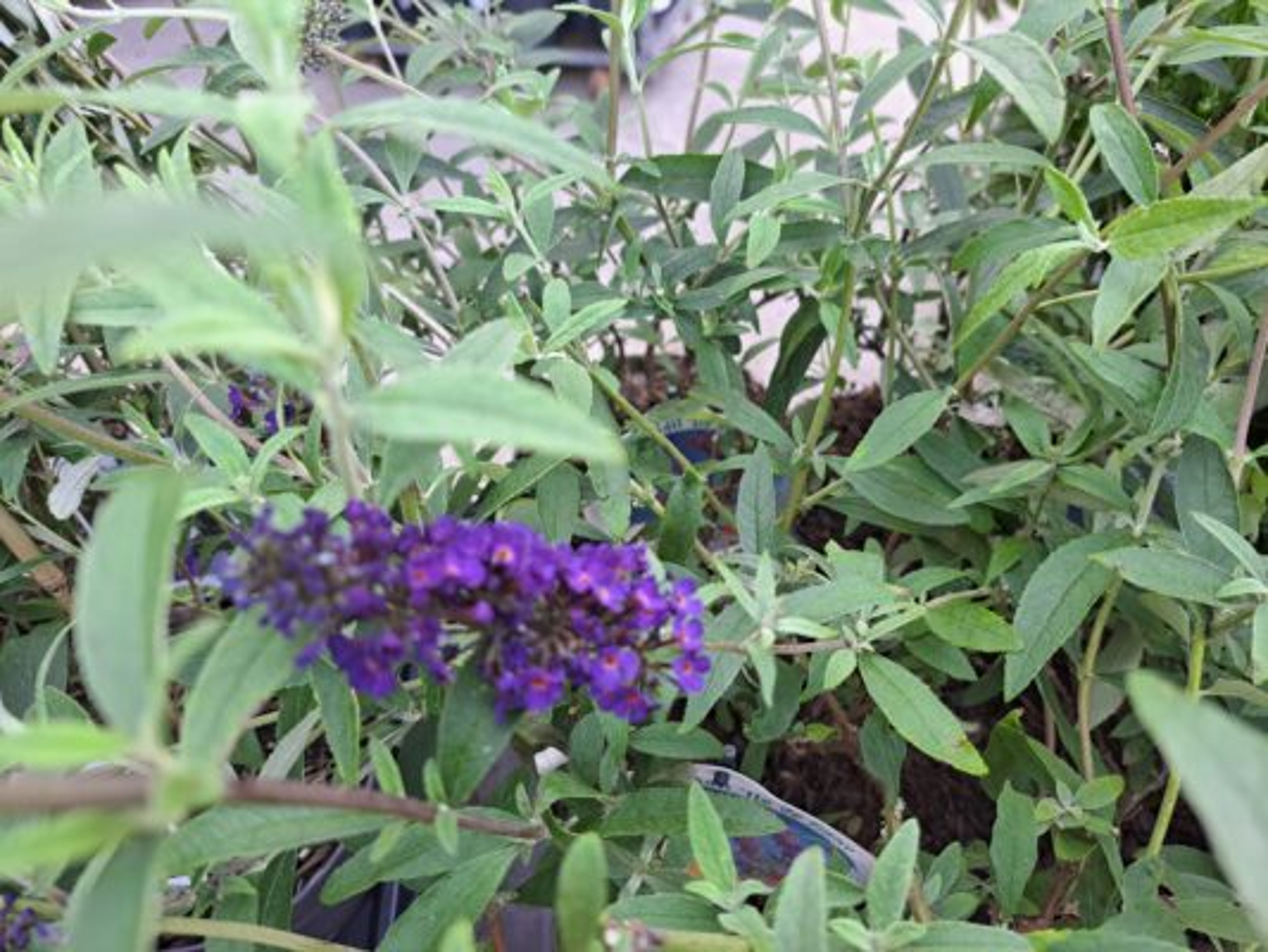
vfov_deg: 56.8
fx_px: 879
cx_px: 634
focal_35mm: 24
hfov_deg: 71.6
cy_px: 476
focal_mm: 5.23
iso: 80
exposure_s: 1/50
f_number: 1.8
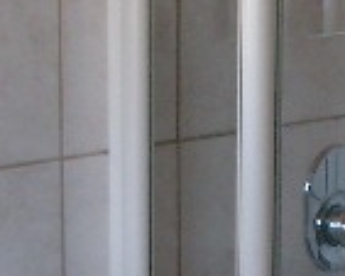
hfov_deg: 11.7
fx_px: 1676
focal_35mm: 164
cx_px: 313
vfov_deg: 9.3
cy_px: 313
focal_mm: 7.6
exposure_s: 1/60
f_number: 2.6
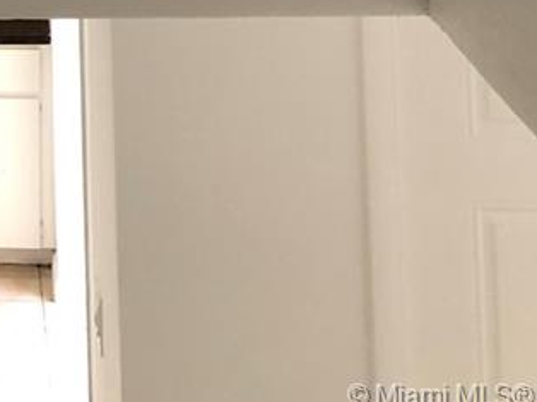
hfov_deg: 16.9
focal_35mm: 111
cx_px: -115
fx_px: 1721
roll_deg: +1.5
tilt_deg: +3.6
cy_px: -611
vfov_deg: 10.9
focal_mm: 3.99
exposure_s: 1/20
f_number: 1.8
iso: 40
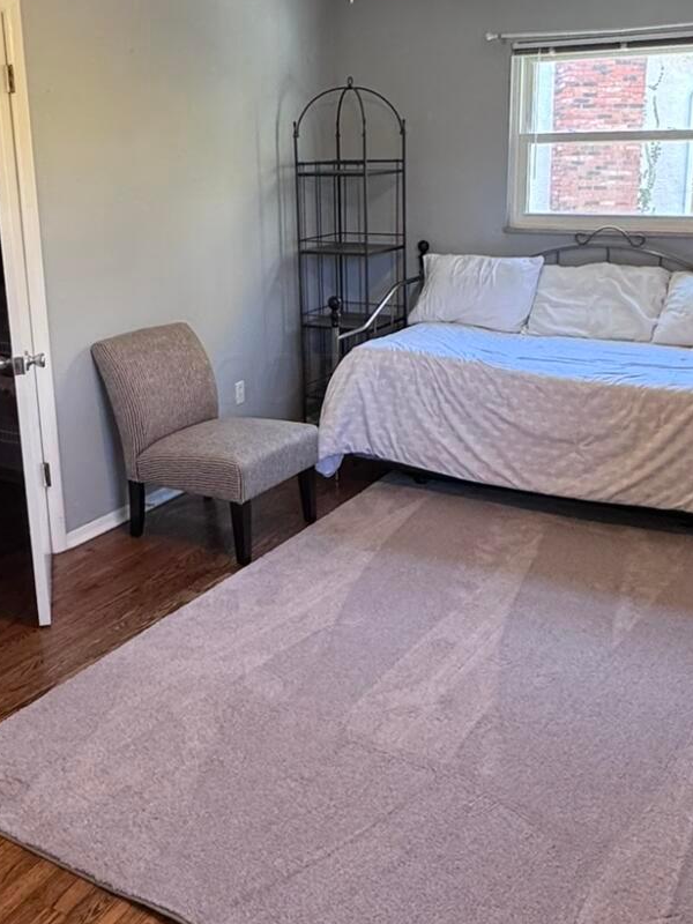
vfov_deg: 52.3
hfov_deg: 40.7
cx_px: 333
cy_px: 379
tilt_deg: -12.4
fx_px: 934
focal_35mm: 35
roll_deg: +0.6
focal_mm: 2.22
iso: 250
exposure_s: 1/60
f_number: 2.2
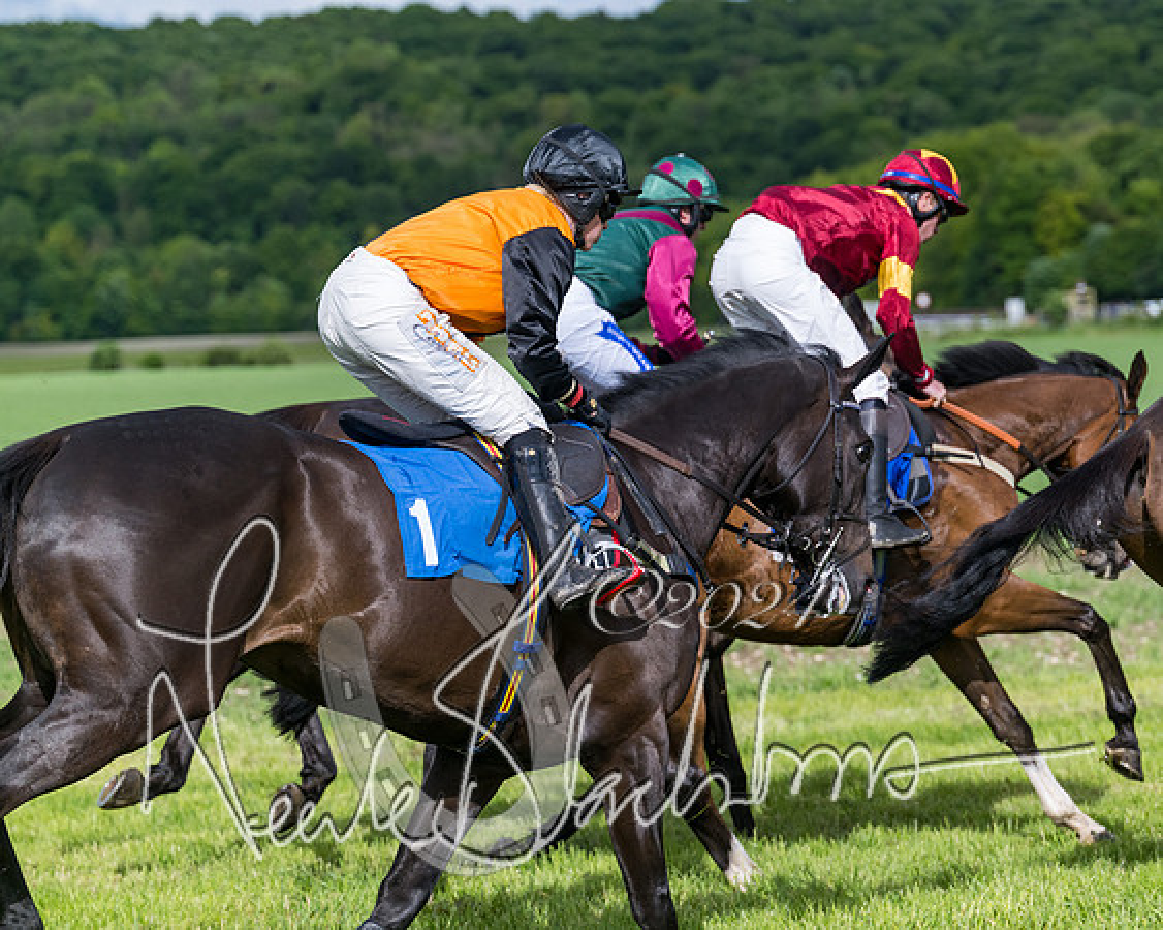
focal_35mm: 147
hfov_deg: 13.1
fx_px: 5062
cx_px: 752
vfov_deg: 10.5
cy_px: 424
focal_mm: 120
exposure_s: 1/5000
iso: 400
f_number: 4
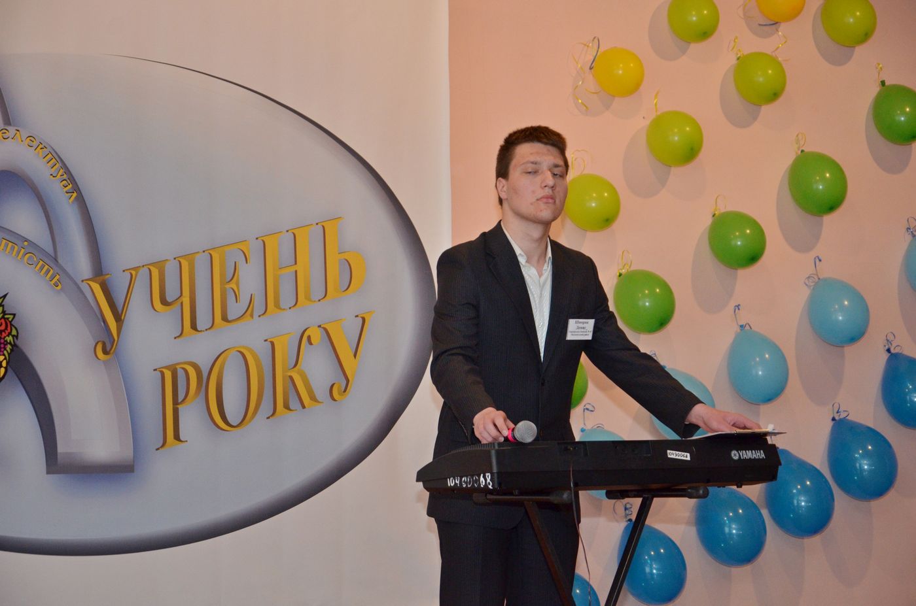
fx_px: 2514
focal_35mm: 99
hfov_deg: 20.7
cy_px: 303
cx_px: 458
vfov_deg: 13.8
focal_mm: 66
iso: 1000
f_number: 5.3
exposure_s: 1/200
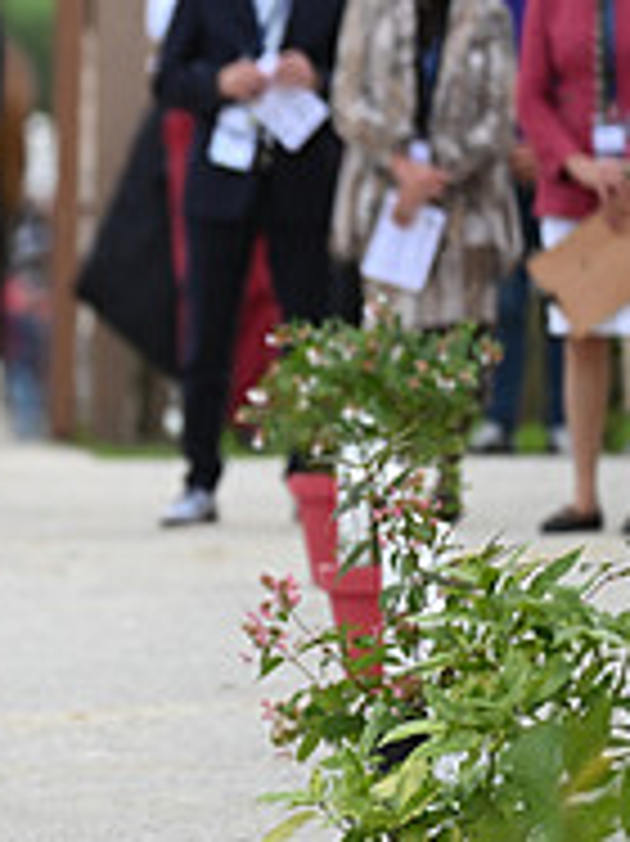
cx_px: -598
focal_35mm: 925
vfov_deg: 2.1
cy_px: 259
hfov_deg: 1.6
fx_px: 22472
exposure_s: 1/1600
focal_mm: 310
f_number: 5.6
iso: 500
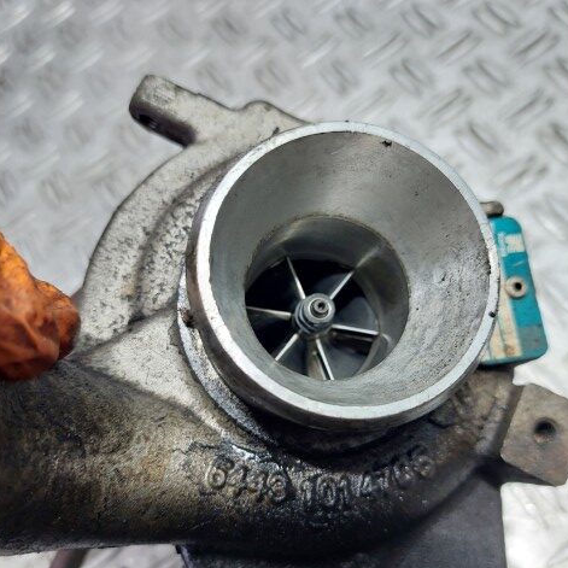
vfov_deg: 53.6
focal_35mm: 30
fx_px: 557
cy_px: 347
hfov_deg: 54.0
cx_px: 285
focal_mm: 5.23
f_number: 1.8
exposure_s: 1/50
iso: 125
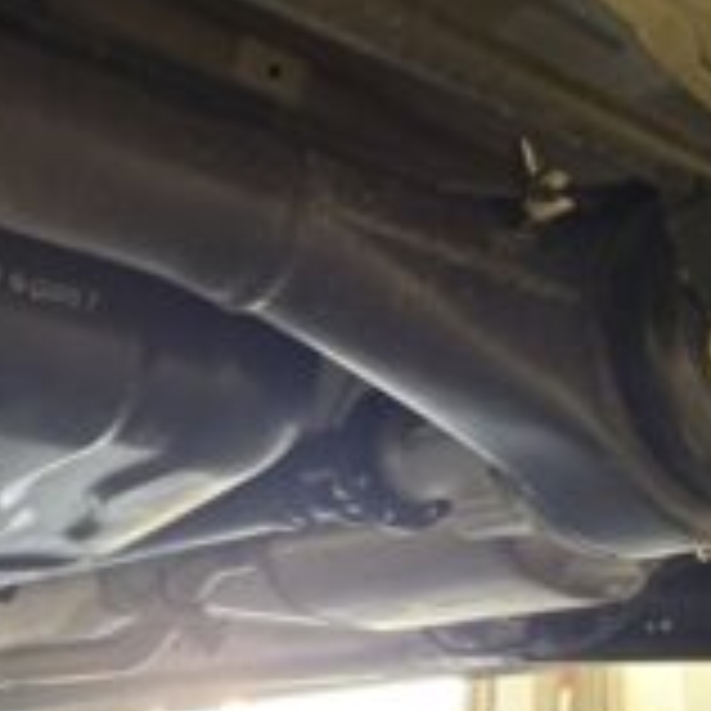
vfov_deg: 33.3
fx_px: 1185
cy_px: 290
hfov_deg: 32.1
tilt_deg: +23.0
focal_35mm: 51
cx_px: 612
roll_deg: +0.2
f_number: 1.6
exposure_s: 1/30
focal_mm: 5.96
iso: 640
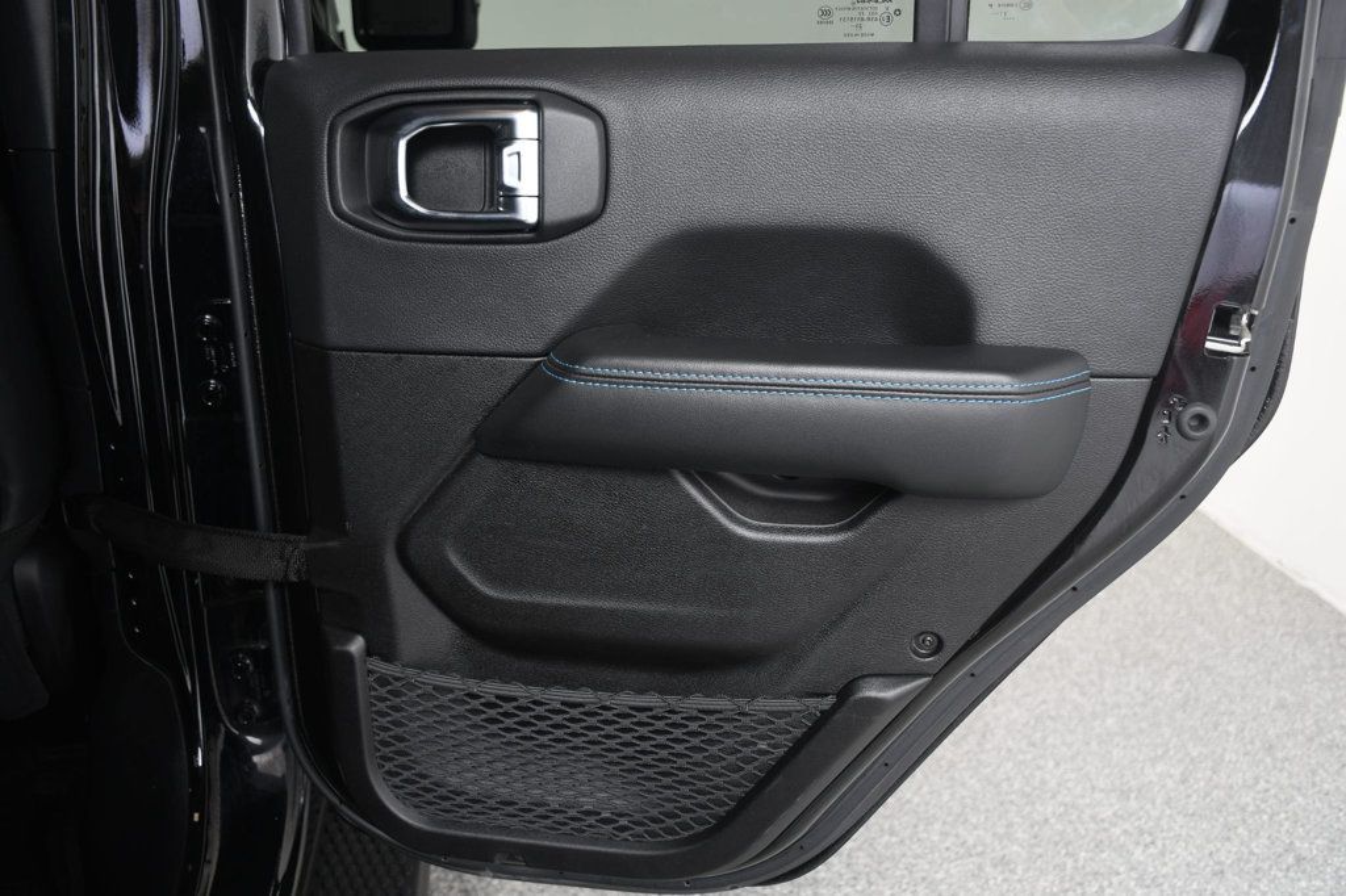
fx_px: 1233
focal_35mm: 33
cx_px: 673
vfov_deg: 39.9
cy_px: 448
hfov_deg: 57.2
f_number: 3.5
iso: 100
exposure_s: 1/160
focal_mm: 22
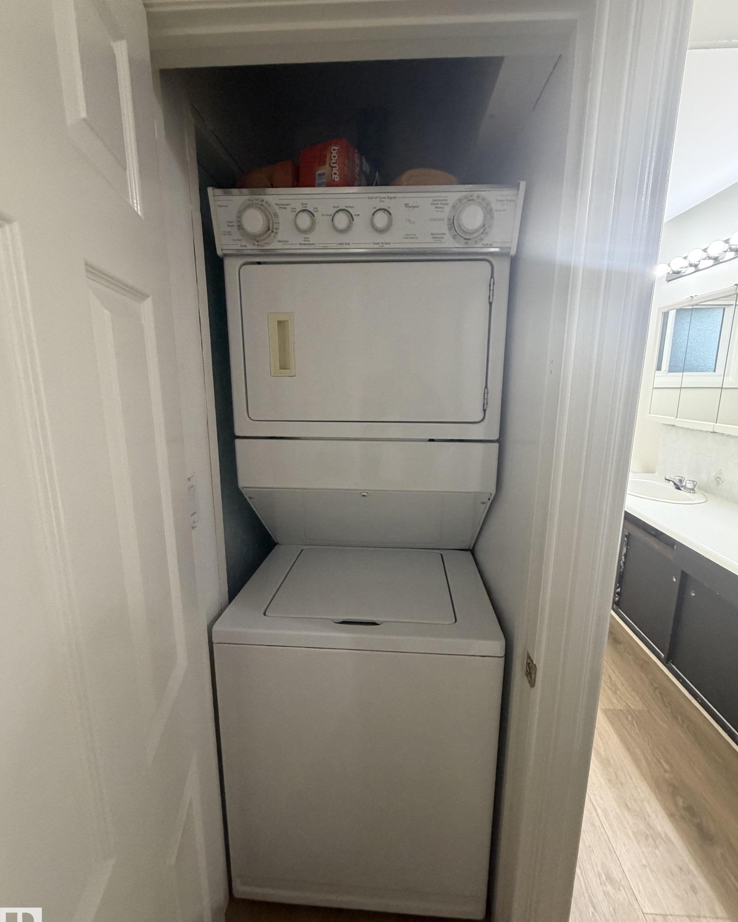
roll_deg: +1.1
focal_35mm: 15
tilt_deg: -10.3
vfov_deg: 96.8
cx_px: 378
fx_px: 410
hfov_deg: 84.0
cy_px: 461
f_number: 2.2
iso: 320
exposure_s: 1/60
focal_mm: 2.22
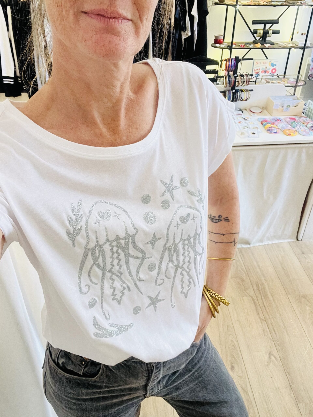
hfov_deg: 46.8
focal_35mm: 30
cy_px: 208
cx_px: 156
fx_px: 362
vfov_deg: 60.0
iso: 160
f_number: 2.2
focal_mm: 2.71
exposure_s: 1/50
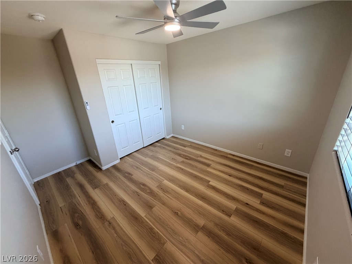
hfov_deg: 102.1
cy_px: 132
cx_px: 176
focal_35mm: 14
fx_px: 142
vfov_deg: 85.7
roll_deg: +4.1
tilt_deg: -23.1
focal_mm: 2.22
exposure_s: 1/121
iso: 250
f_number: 2.2
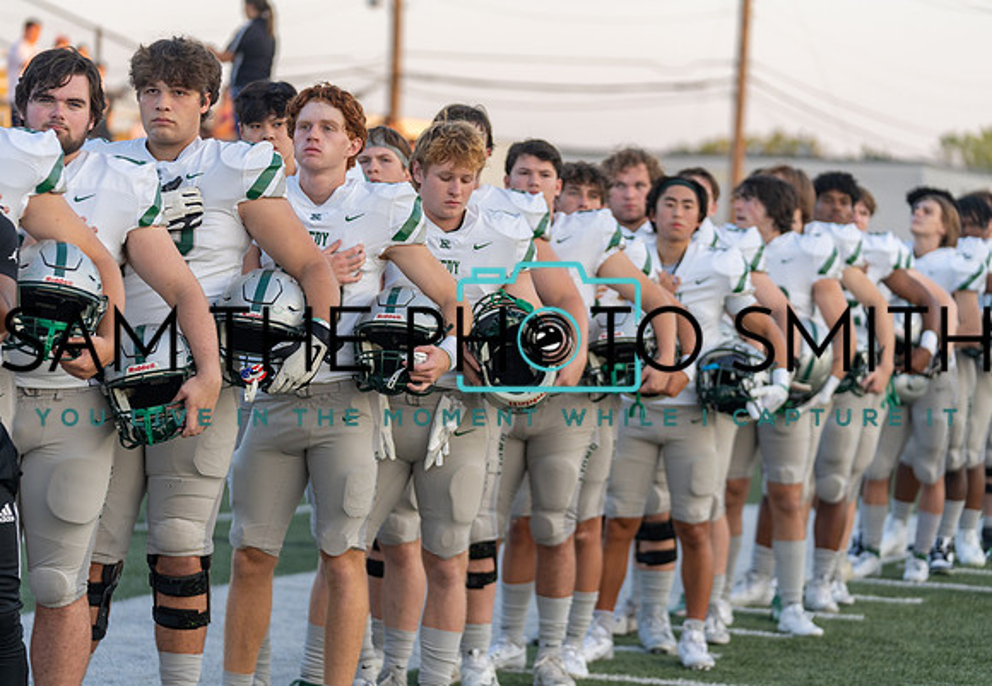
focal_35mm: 127
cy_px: 308
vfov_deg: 11.1
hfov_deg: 16.0
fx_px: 3531
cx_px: 424
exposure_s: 1/320
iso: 200
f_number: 2.8
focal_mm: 112
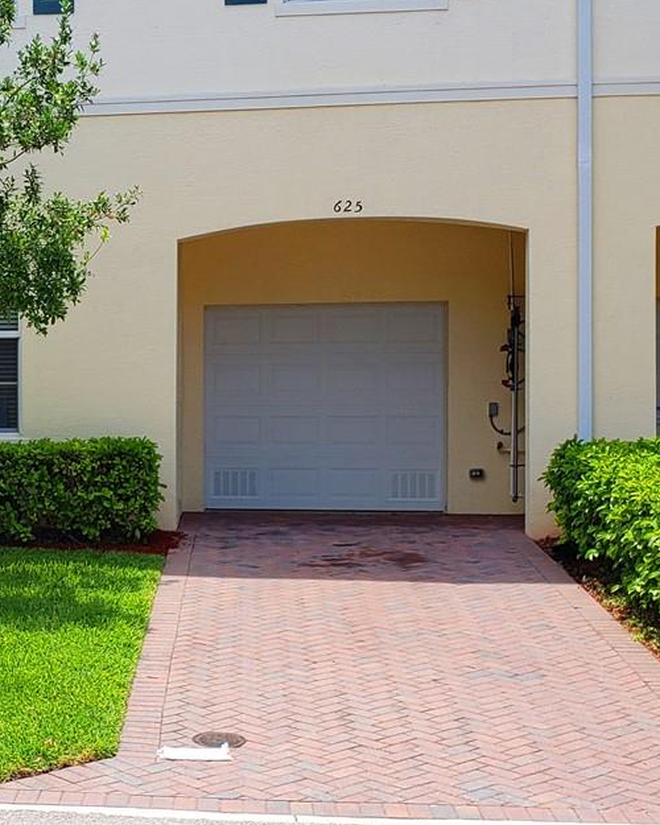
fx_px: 1587
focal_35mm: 65
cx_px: 16
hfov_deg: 22.7
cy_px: 491
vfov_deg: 29.1
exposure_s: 1/1079
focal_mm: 4.3
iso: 50
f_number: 2.4
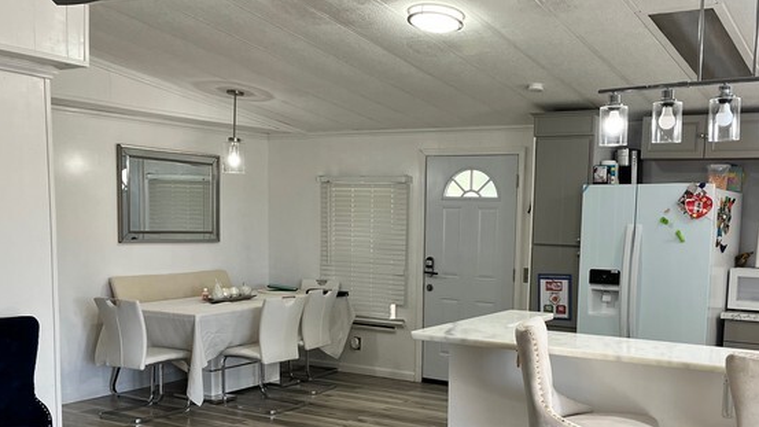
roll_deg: -1.6
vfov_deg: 28.6
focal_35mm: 41
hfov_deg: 49.1
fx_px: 825
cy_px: 313
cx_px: 457
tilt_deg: -9.0
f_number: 1.6
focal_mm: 5.1
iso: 125
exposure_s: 1/120
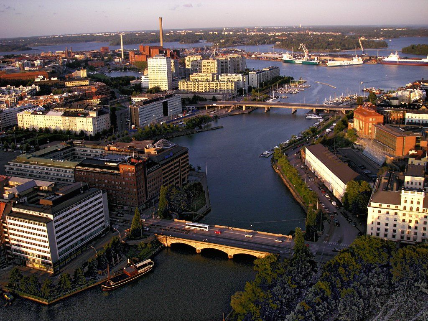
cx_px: 214
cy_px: 160
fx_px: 470
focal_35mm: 38
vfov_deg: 37.7
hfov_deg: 49.0
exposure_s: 1/250
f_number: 3.3
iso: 64
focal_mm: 6.3
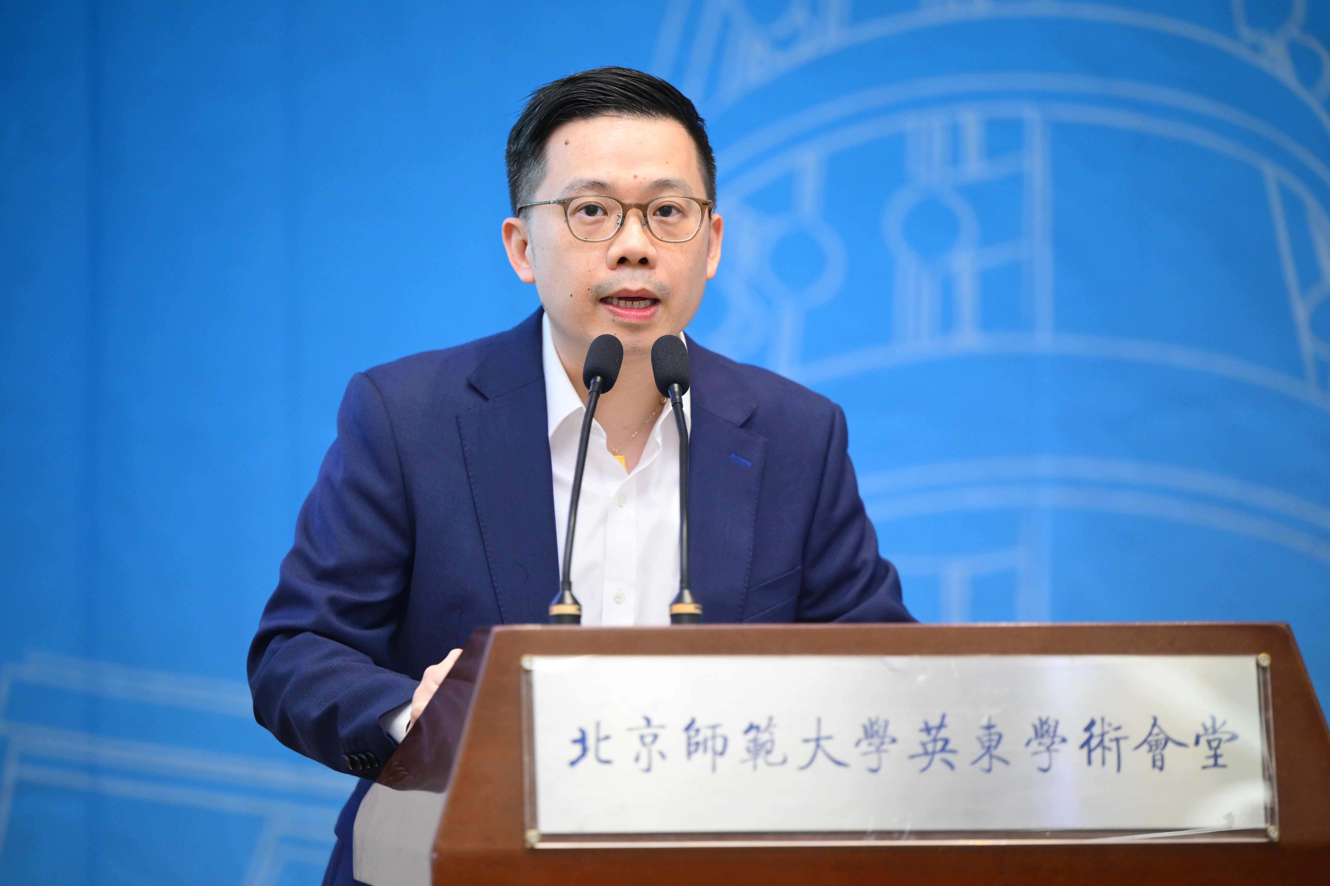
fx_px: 6095
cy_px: 443
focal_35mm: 165
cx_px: 665
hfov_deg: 12.5
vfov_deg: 8.3
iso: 2500
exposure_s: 1/125
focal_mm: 165
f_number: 2.8
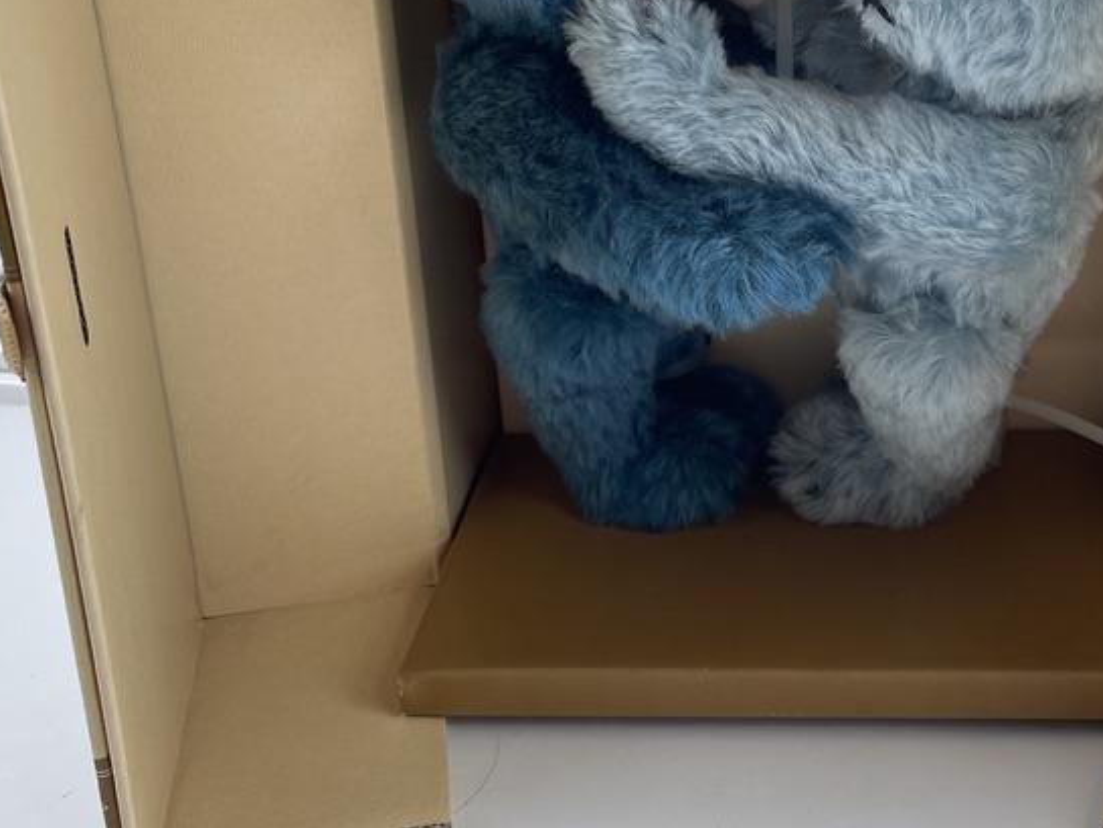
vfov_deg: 30.4
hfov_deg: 39.6
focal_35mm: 47
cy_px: 215
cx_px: 791
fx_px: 1498
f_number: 1.6
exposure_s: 1/100
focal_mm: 5.1
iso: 50
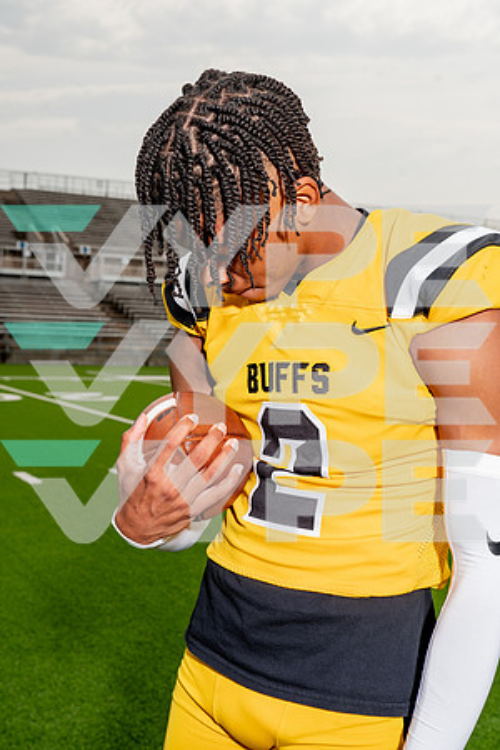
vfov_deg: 41.9
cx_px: 250
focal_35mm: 47
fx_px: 979
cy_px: 375
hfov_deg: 28.6
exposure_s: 1/250
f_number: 8
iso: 100
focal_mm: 47
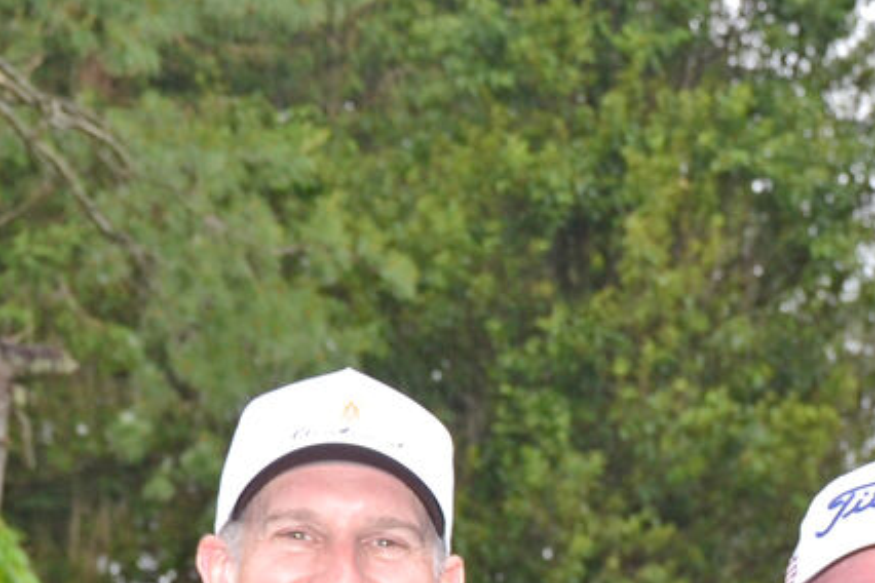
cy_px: 929
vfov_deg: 7.9
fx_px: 4107
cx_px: 705
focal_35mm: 169
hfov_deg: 12.1
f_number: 5.6
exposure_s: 1/125
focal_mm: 30
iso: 180
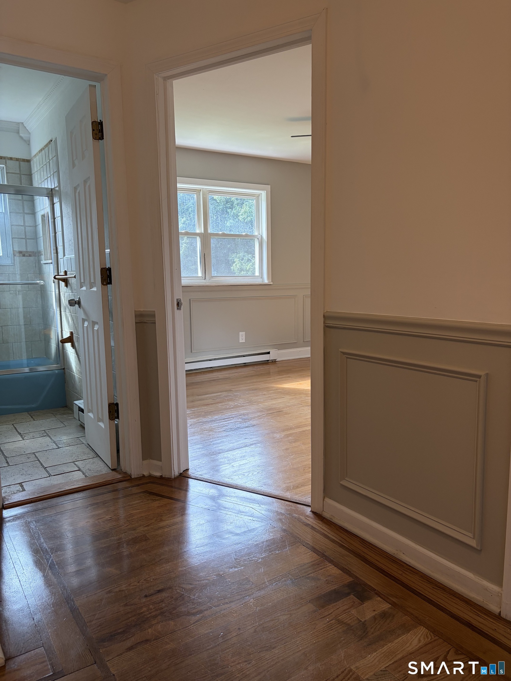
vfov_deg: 67.3
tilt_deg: -6.6
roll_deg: +1.0
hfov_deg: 53.1
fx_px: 512
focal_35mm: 26
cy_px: 340
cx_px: 256
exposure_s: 1/120
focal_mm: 5.96
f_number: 1.6
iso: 80
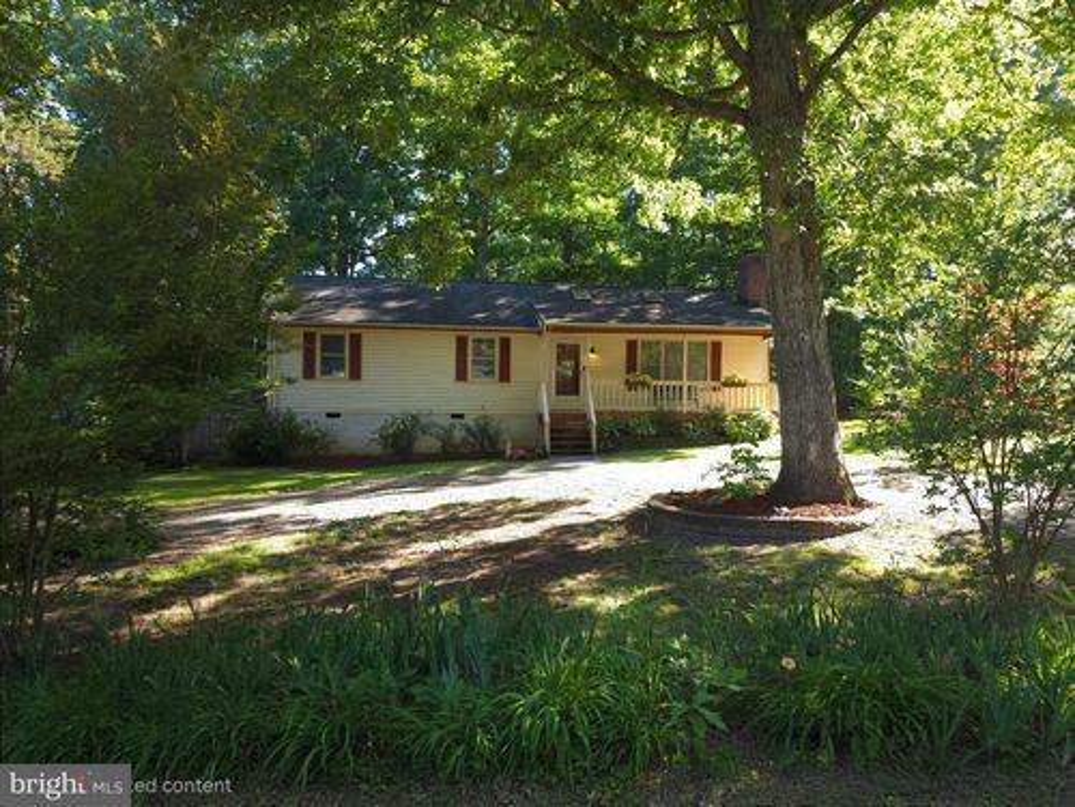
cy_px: 404
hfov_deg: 73.9
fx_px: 714
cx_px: 538
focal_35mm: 23
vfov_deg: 58.9
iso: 20
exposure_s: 1/60.2
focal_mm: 6.3
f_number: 1.7
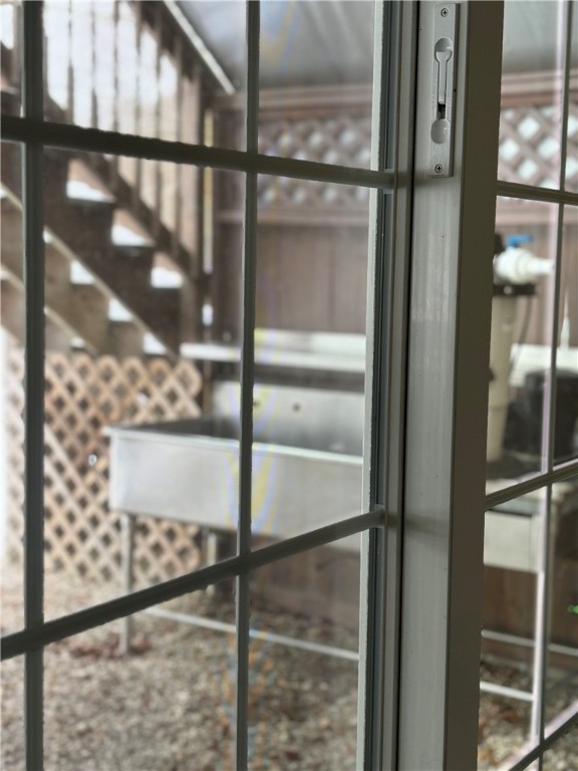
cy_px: 386
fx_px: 1158
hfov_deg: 28.0
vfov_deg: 36.8
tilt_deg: -6.2
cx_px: 289
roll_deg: -1.5
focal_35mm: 52
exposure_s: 1/60
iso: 80
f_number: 1.6
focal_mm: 5.96
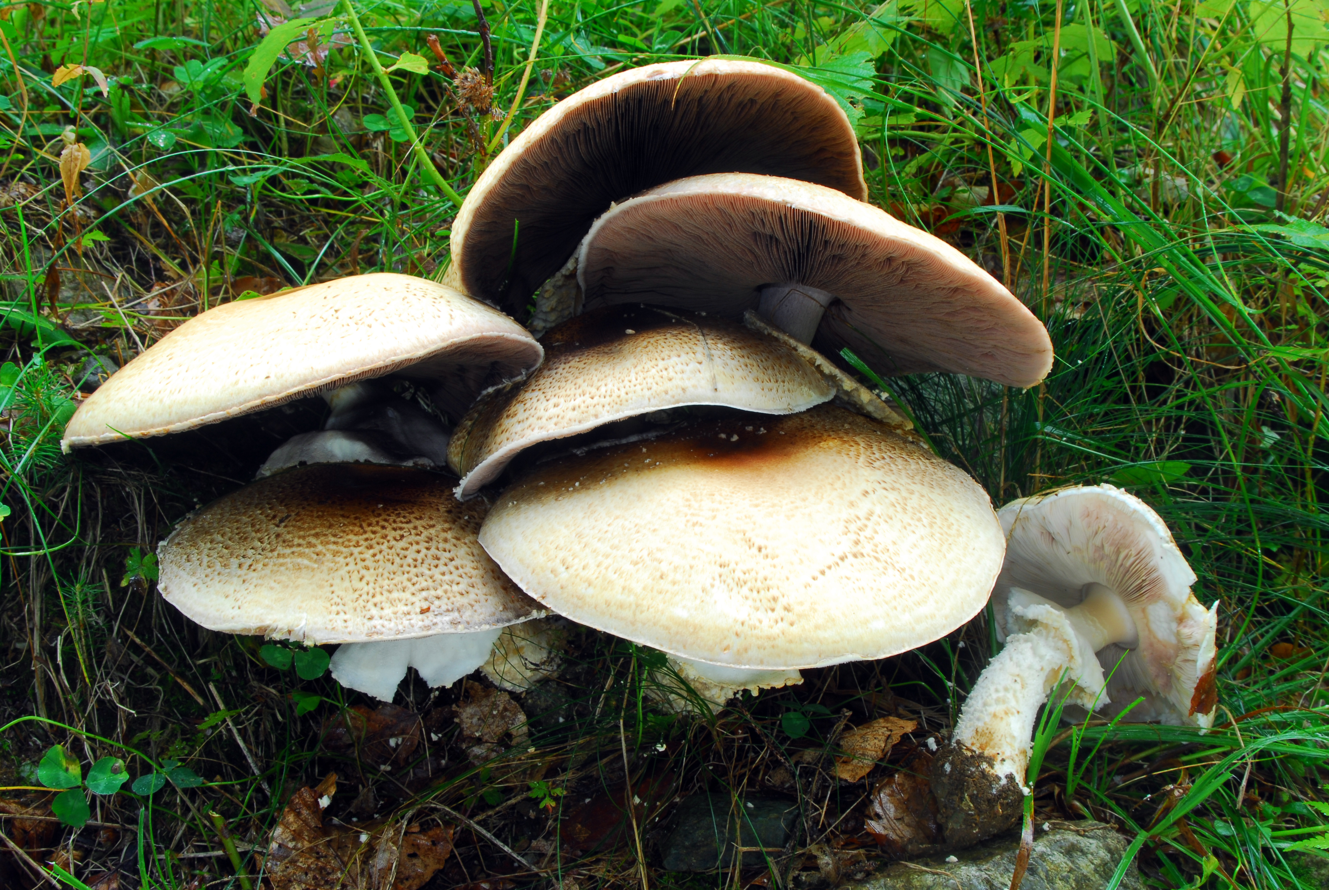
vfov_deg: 23.8
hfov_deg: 35.0
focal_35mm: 57
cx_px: 664
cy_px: 445
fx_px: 2107
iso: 100
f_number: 14
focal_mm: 38
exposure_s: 1/1.3
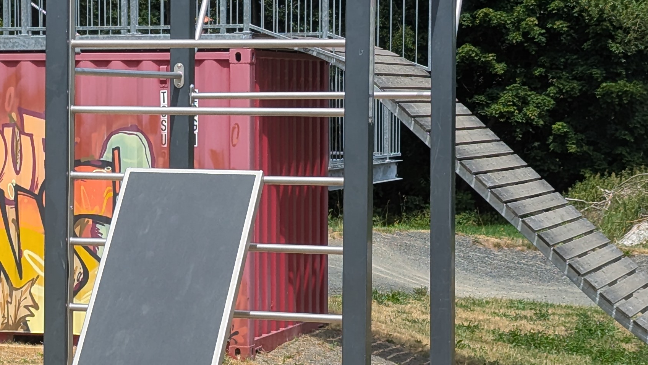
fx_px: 2165
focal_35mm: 126
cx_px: 193
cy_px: 163
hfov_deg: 17.0
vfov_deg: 9.6
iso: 44
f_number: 1.85
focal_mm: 6.81
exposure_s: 1/1490
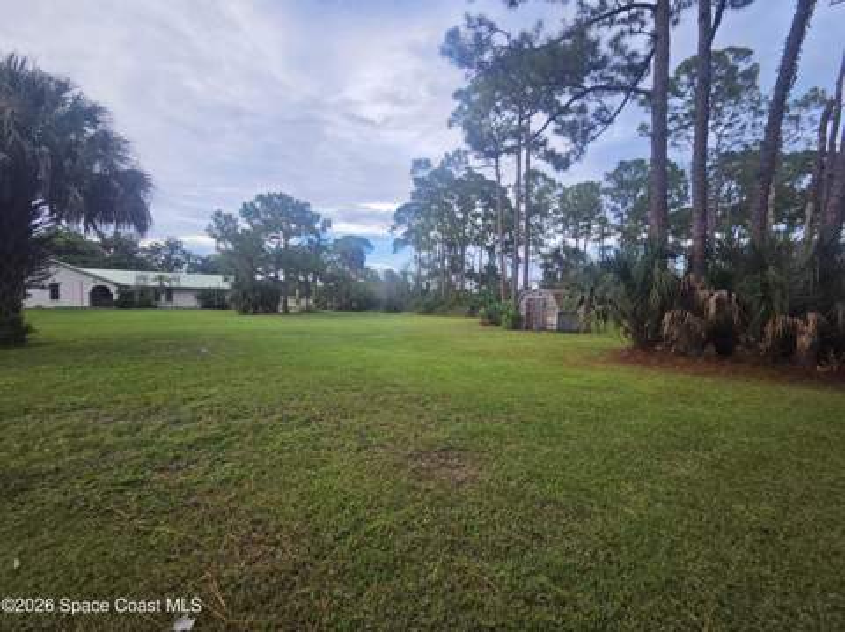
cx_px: 422
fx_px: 317
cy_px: 316
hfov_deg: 106.2
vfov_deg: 89.8
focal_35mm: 13
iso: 100
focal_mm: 2.2
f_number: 2.2
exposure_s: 1/487
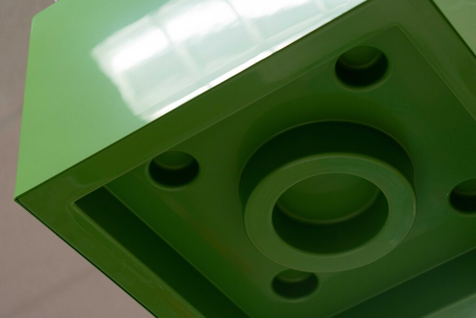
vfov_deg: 12.6
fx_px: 1441
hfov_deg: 18.8
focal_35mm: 109
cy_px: 159
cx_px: 238
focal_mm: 109
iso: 800
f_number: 4
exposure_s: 1/125
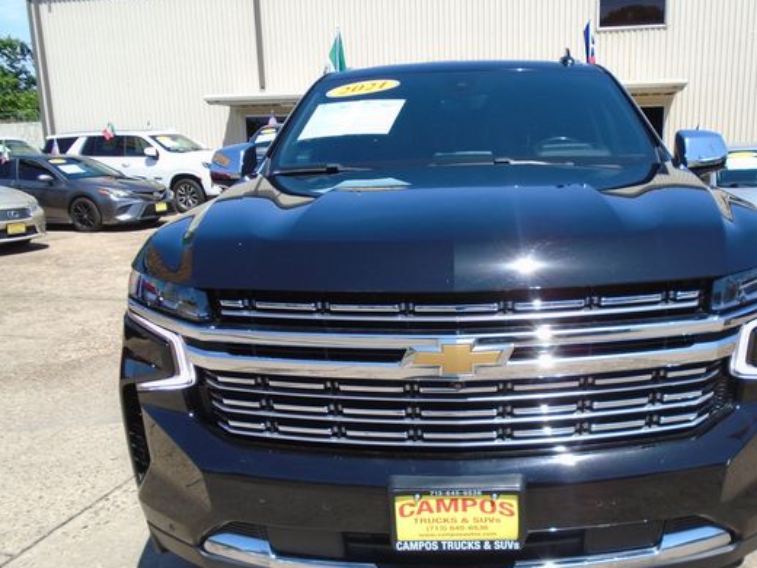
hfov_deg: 56.4
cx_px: 456
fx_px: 700
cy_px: 322
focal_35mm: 32
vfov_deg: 44.1
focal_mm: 4.6
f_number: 3.2
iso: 100
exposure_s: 1/800
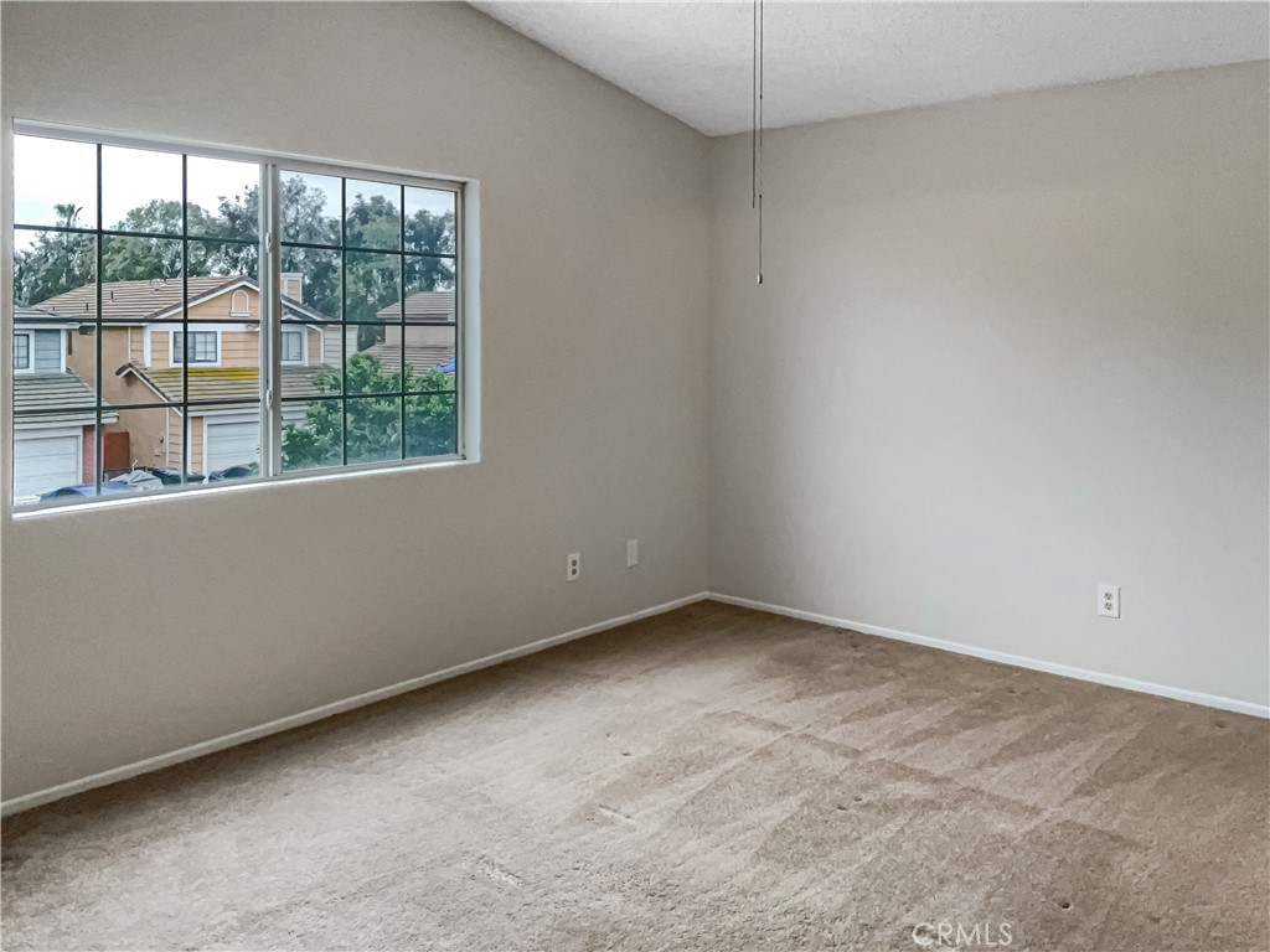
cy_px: 476
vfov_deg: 48.2
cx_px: 635
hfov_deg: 61.7
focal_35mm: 29
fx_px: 1064
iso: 100
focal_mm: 3
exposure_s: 1/220
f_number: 1.8
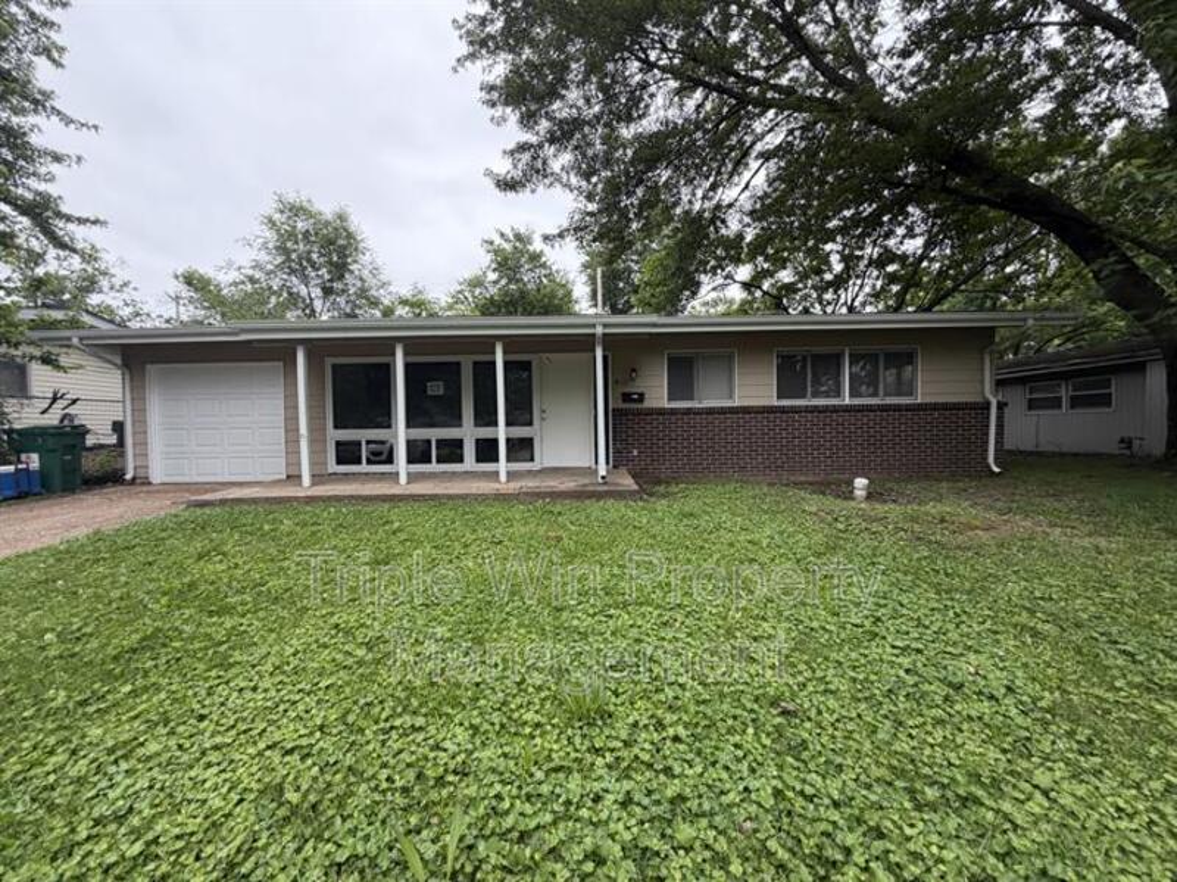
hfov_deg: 102.1
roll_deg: +1.2
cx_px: 588
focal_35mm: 14
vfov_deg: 85.6
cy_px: 441
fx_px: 476
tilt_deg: -2.6
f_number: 2.2
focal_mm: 2.22
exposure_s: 1/144
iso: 40
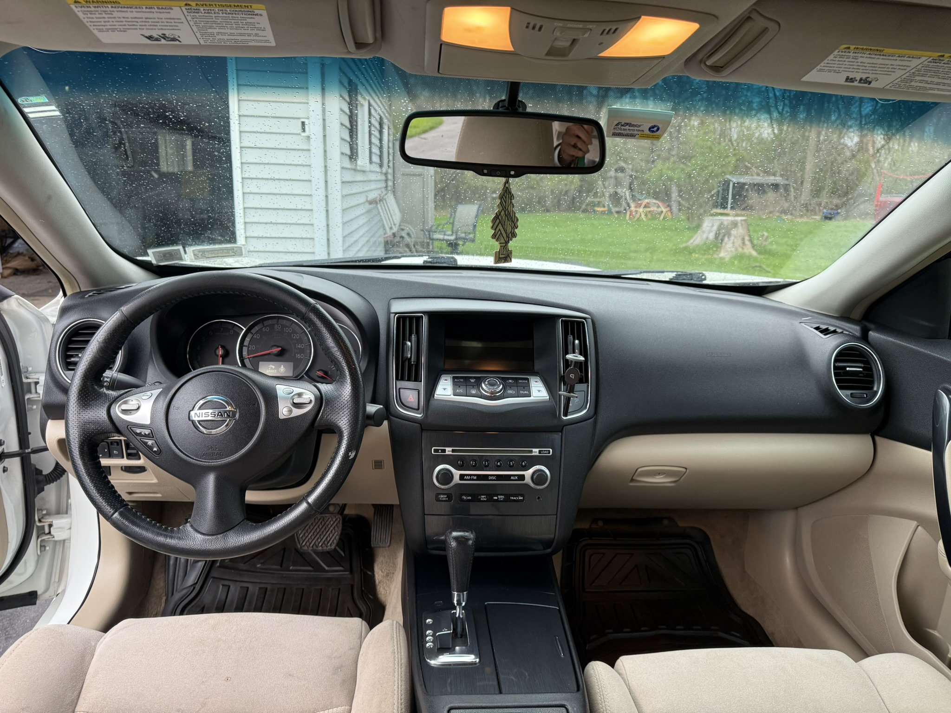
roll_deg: -0.6
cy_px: 356
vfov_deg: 56.8
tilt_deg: -13.8
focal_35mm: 24
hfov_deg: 71.6
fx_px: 659
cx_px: 476
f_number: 1.78
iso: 200
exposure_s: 1/113
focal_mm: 6.76
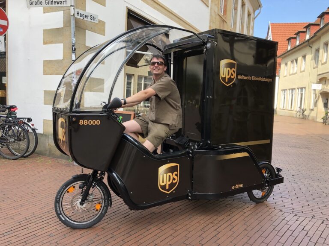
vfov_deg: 49.7
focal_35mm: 28
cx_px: 164
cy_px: 123
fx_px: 266
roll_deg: -2.5
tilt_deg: -8.1
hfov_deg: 63.4
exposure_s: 1/209
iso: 20
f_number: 1.8
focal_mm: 3.99
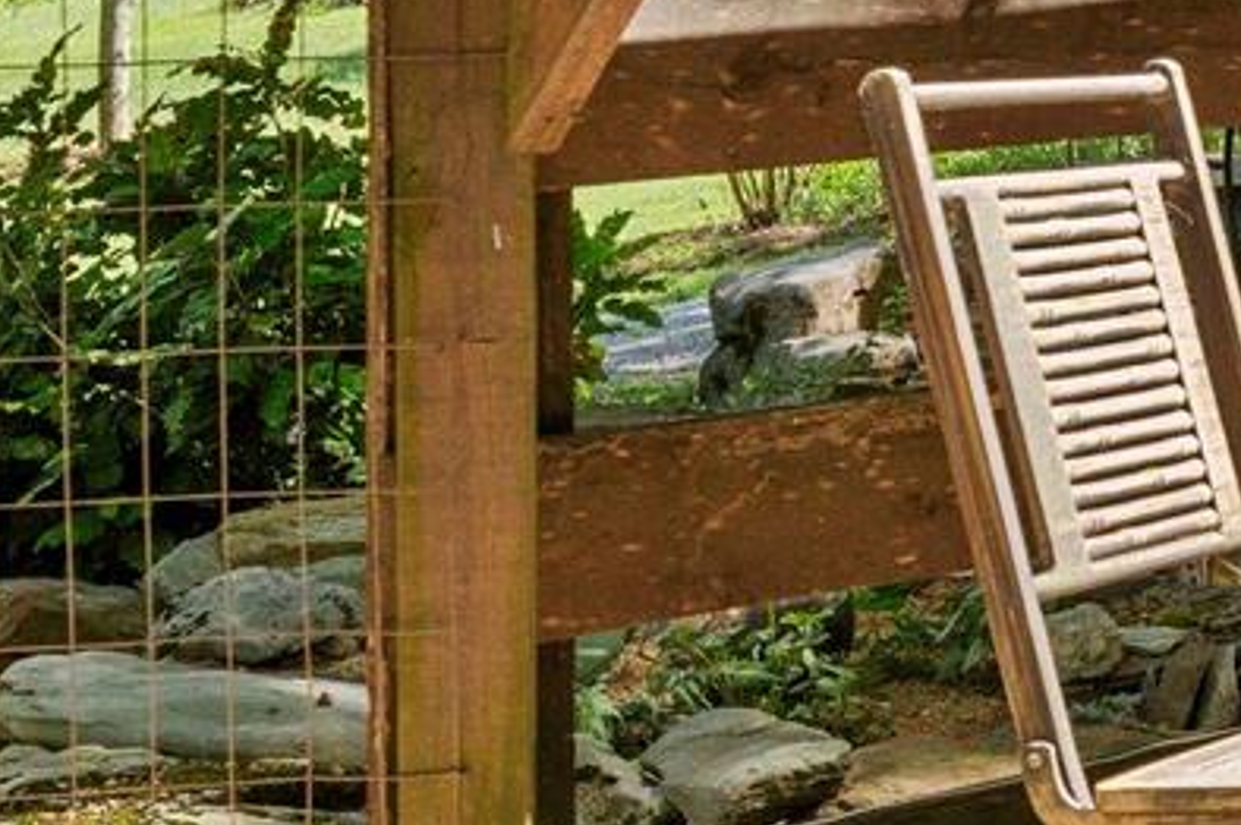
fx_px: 4030
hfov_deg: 16.0
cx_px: 1902
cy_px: -87
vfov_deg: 11.5
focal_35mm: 117
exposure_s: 1/60
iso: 100
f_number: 7.1
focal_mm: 24
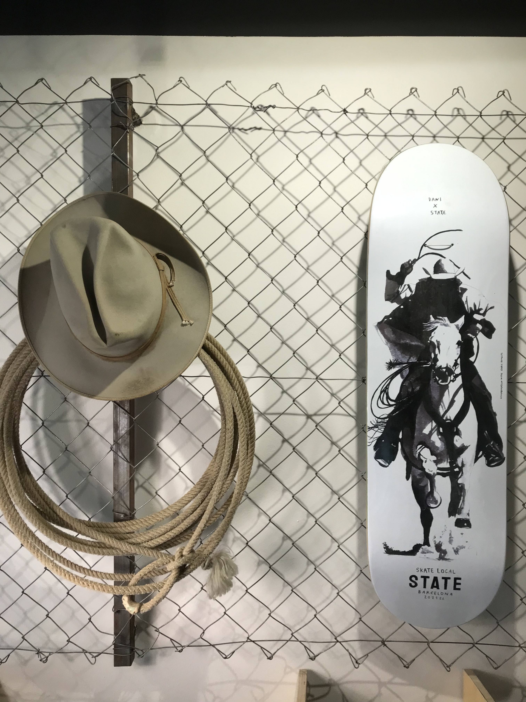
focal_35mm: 28
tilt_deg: +1.6
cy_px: 351
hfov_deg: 49.7
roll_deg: +0.4
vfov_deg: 63.4
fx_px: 567
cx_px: 263
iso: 40
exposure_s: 1/100
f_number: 1.8
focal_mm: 3.99
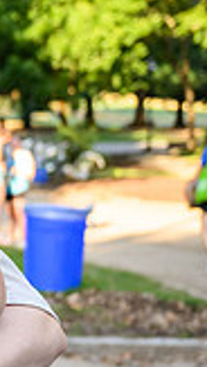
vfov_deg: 16.8
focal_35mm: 127
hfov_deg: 8.5
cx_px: -332
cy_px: 269
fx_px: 1236
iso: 250
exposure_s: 1/400
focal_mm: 31
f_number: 2.8
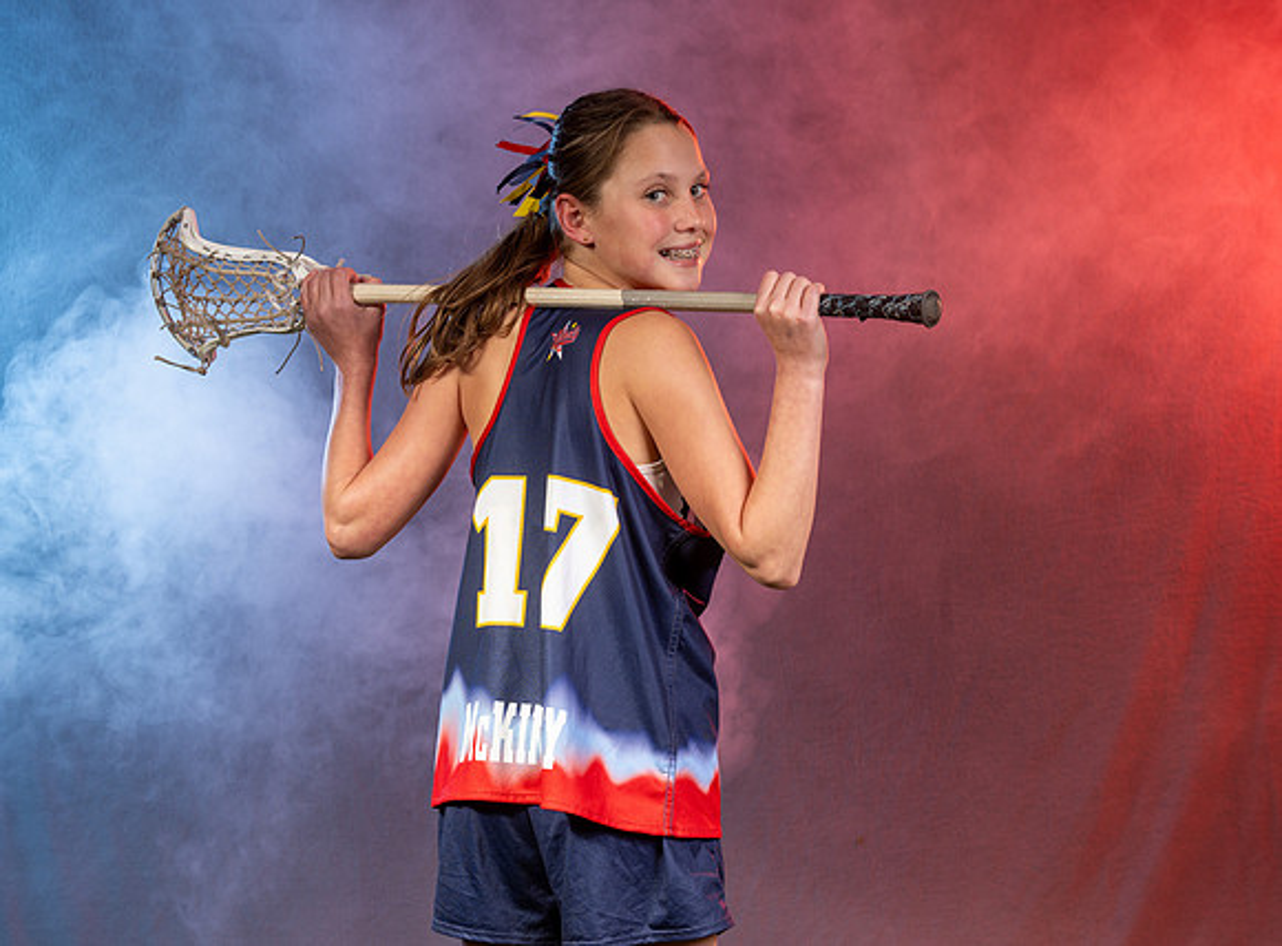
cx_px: 708
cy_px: 459
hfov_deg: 19.8
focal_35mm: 100
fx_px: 3675
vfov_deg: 14.7
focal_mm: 89
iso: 64
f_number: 8
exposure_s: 1/200
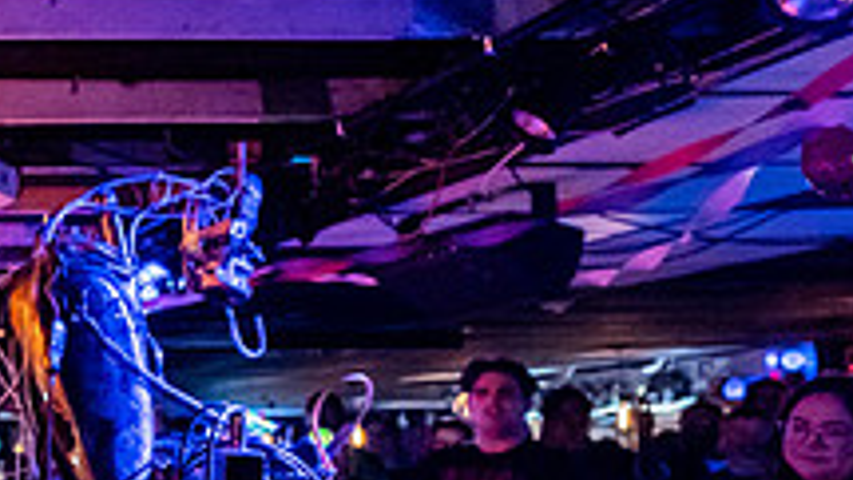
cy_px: 365
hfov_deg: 27.8
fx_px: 1176
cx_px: -410
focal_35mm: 52
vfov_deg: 22.8
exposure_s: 1/200
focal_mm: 14
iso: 2500
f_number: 2.8
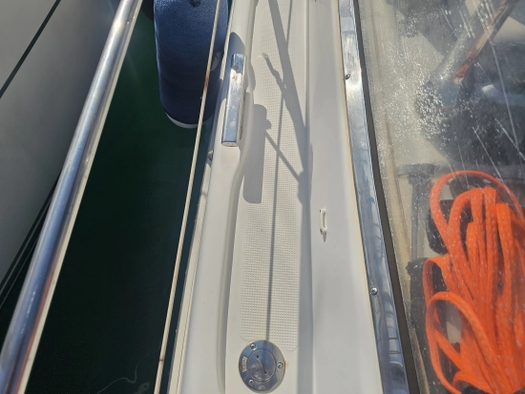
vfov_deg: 58.9
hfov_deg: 73.9
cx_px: 262
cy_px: 197
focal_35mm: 23
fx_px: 349
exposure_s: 1/1681
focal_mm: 6.3
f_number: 1.7
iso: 10
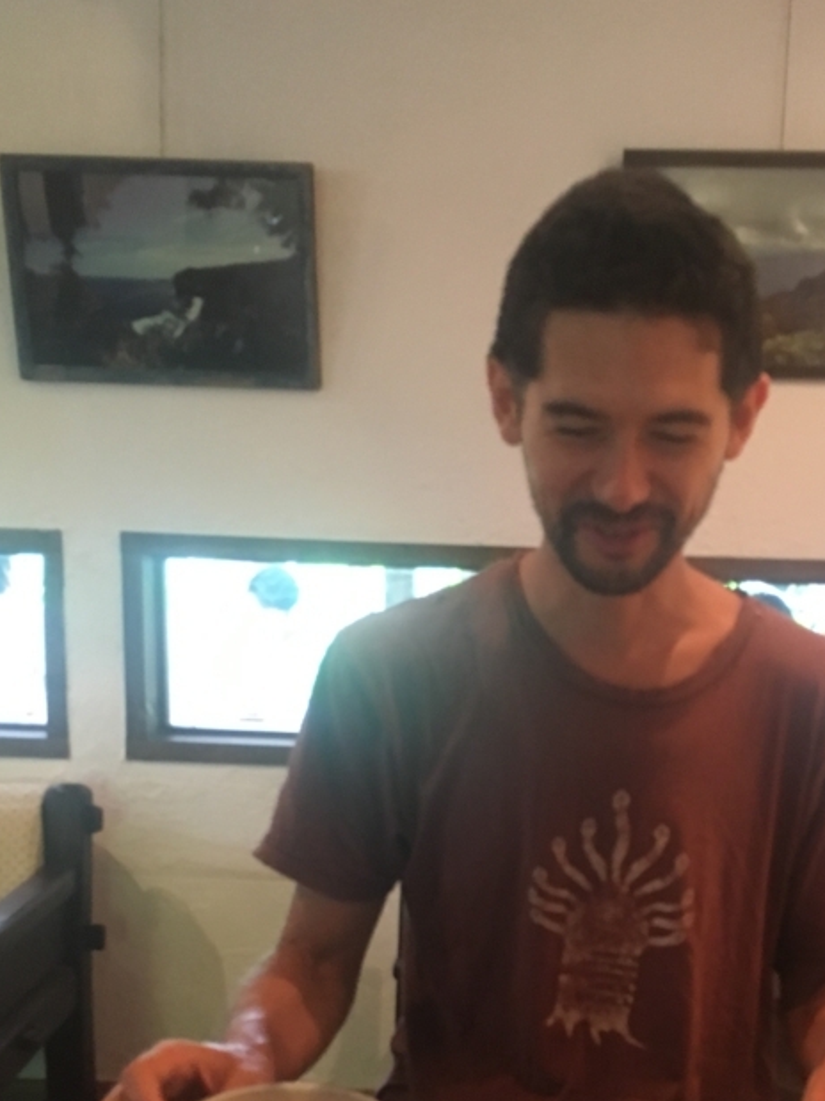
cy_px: 829
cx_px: 549
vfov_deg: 38.6
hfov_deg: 30.0
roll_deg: -1.8
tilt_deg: -10.5
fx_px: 1526
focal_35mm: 48
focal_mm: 4.15
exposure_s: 1/15
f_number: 2.2
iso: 200
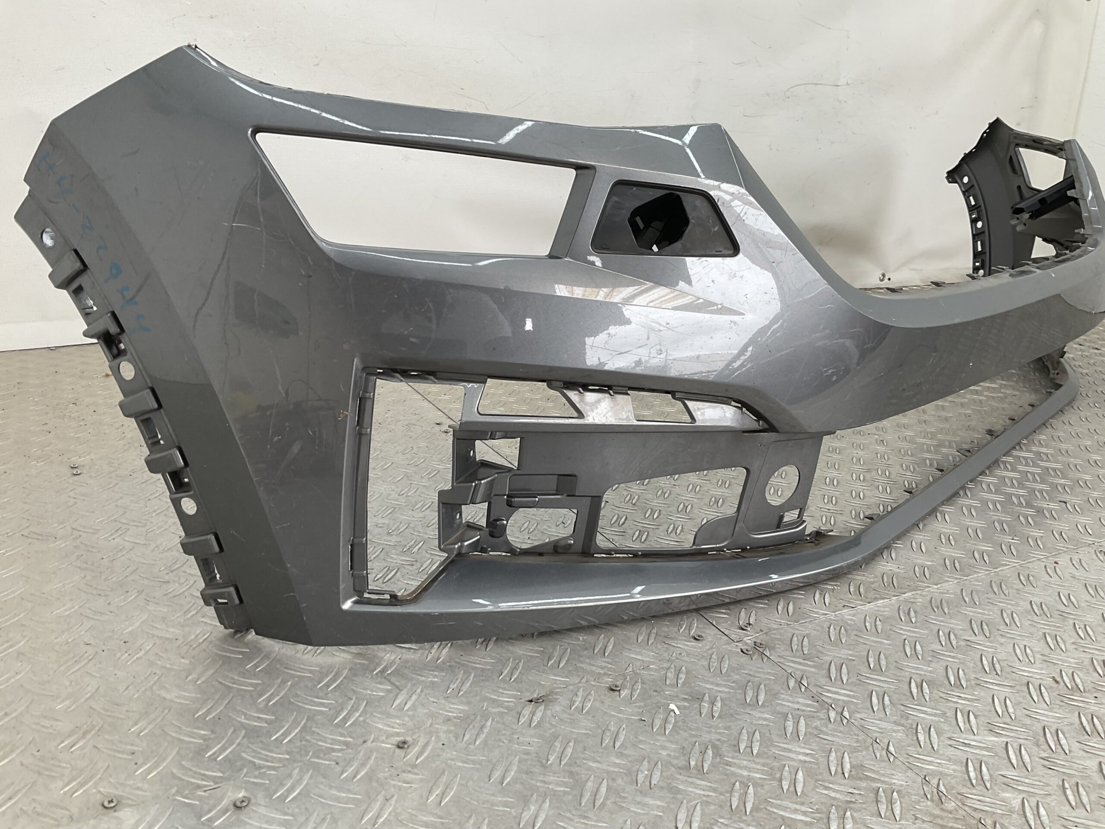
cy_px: 414
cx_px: 552
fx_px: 926
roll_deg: -4.8
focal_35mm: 29
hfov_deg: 61.7
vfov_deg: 48.2
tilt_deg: -21.0
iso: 16
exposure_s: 1/110
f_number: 1.8
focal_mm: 3
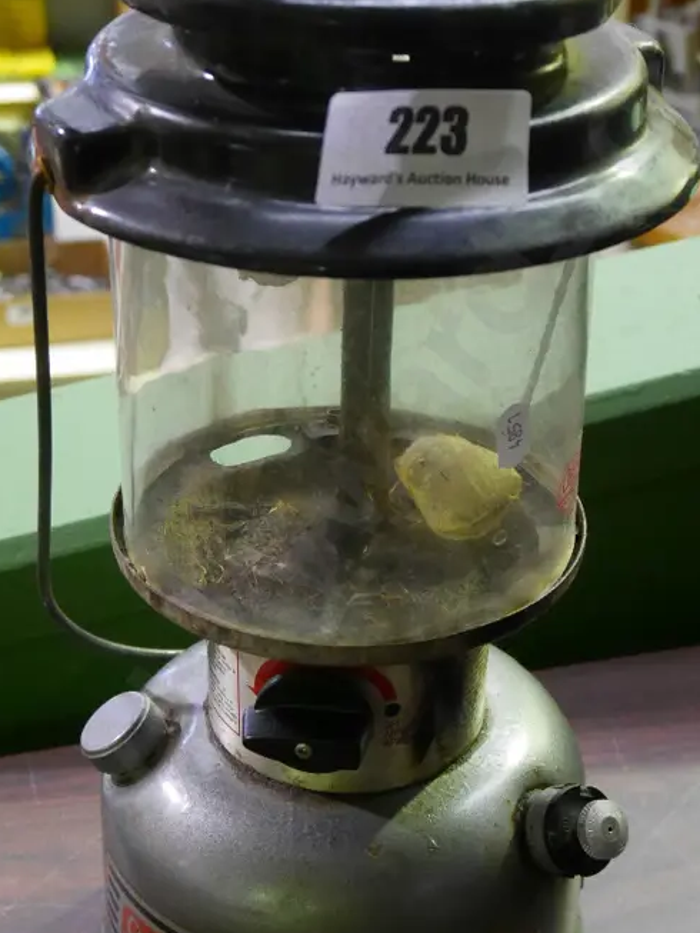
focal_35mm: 69
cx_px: 381
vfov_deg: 28.2
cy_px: 457
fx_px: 1860
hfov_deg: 21.3
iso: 3200
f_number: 4.8
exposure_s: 1/25
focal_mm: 22
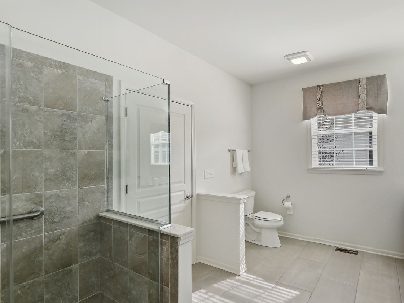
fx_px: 210
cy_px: 176
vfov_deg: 71.1
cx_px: 229
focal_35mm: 18
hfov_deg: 87.3
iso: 400
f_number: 8
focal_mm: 7
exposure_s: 1/80
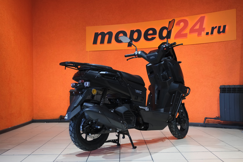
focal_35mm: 41
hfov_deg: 47.4
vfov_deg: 32.6
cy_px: 81
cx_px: 122
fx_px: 277
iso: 1600
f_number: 4
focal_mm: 27.5
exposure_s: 1/100
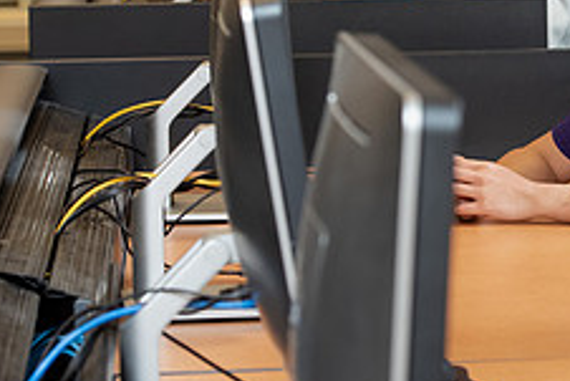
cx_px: 691
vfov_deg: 6.2
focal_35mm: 221
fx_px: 3501
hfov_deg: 9.2
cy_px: 160
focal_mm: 86
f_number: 7.1
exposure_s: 1/200
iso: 2000
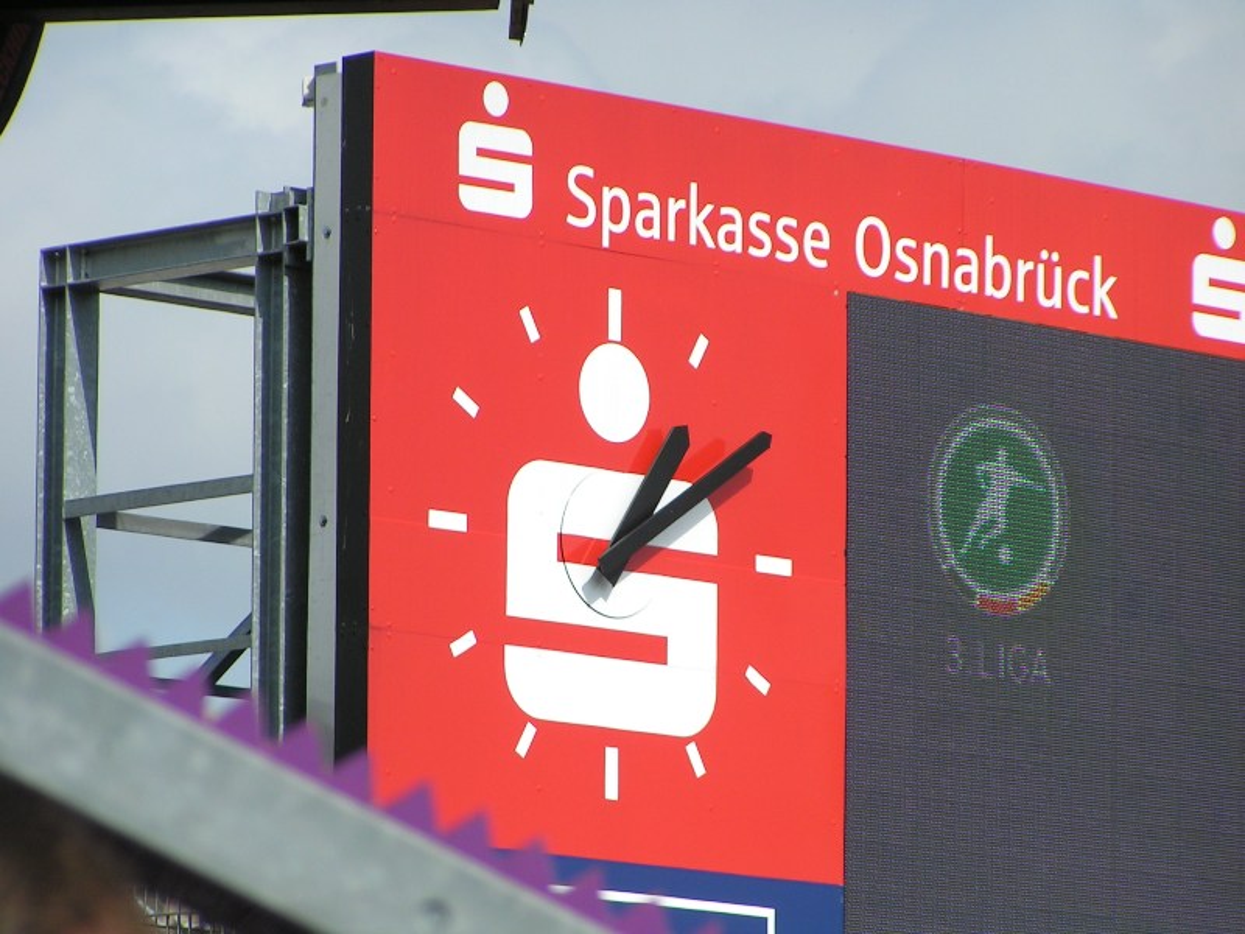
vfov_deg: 5.3
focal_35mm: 283
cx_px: 622
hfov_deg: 7.0
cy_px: 467
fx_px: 10178
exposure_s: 1/1000
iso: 50
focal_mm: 43.3
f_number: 4
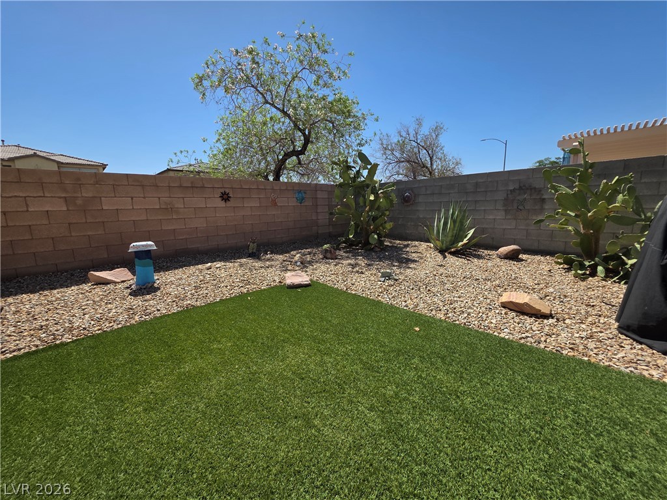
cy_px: 250
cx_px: 334
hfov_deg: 106.2
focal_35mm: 13
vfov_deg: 89.9
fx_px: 250
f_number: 1.9
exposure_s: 1/2614
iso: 40
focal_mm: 2.2
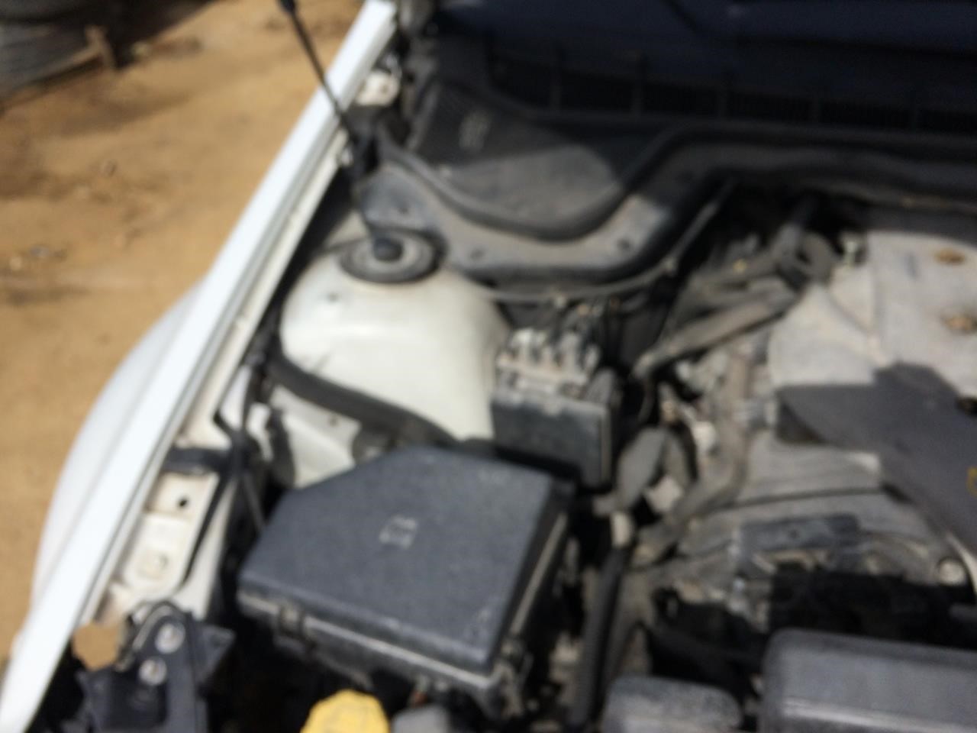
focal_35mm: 29
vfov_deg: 48.2
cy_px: 366
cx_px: 488
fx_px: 818
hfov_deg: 61.7
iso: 32
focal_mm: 4.15
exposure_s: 1/2283
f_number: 2.2
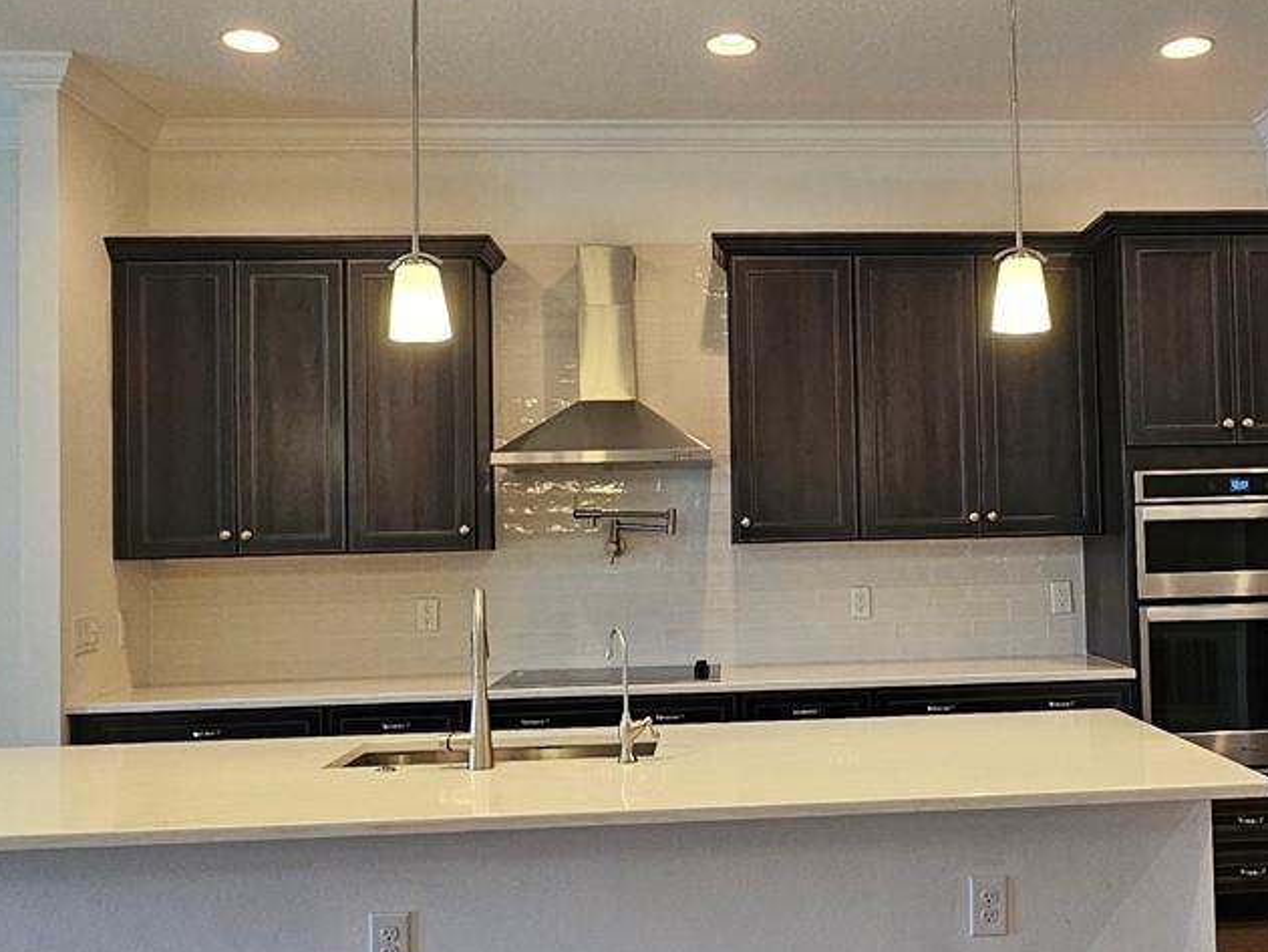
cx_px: 829
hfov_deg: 54.4
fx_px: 1209
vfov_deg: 42.9
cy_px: 509
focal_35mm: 33
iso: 250
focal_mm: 2.2
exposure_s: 1/60
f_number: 2.2
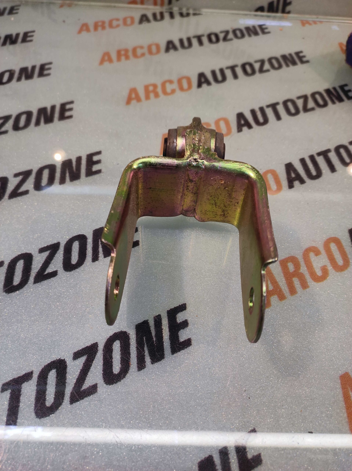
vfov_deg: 91.1
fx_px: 231
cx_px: 176
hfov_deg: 74.7
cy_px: 236
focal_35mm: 17
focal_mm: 4.74
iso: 127
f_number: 1.79
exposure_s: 1/50
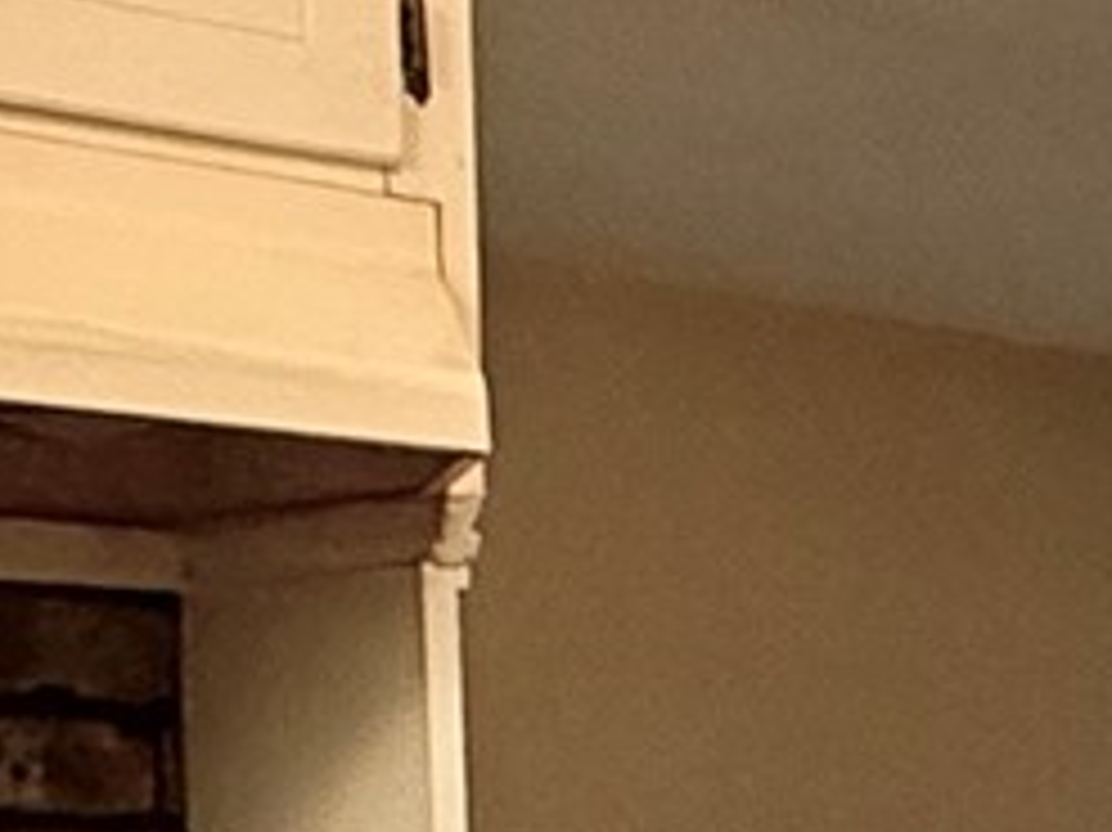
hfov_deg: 16.7
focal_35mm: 109
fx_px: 3500
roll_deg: -0.8
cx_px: 1580
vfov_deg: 12.8
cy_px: 1291
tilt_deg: -6.4
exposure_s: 1/60
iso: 500
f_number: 2.2
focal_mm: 2.22
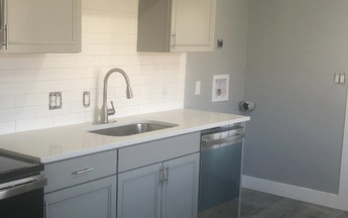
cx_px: 112
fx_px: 522
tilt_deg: -8.5
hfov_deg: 36.4
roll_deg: -0.3
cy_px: 127
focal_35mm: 55
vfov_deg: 23.6
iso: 25
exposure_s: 1/40
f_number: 1.8
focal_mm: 4
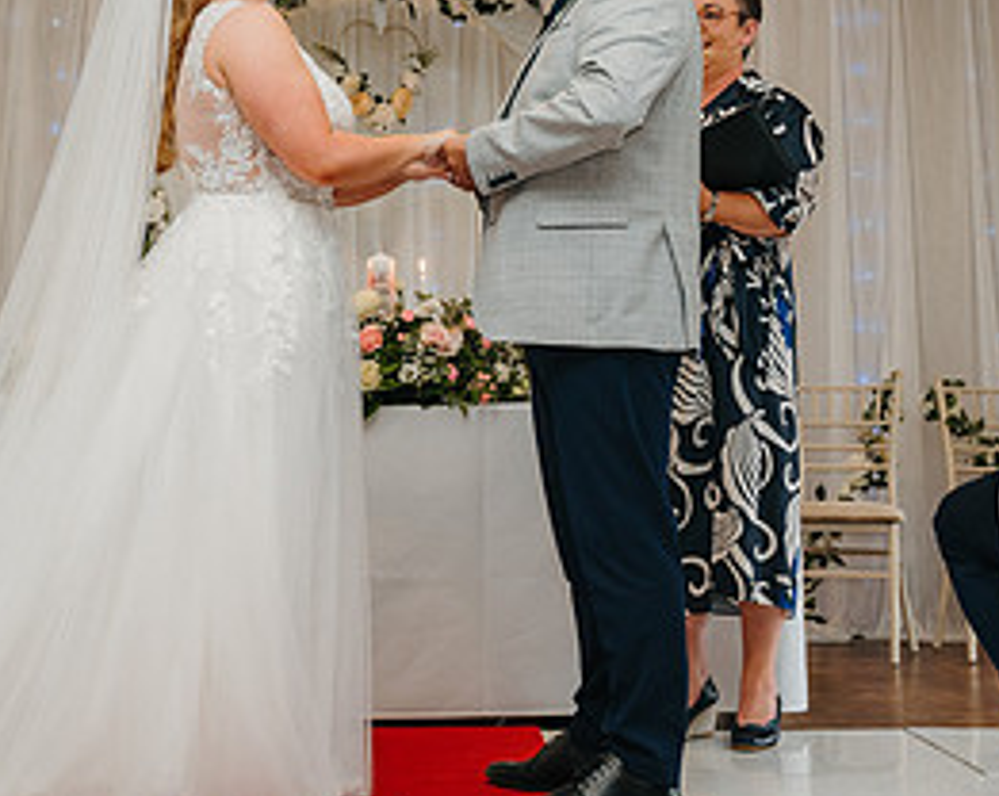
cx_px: 482
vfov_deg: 24.7
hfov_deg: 31.0
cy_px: 216
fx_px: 1801
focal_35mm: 61
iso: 800
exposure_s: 1/160
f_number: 2.8
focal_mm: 28
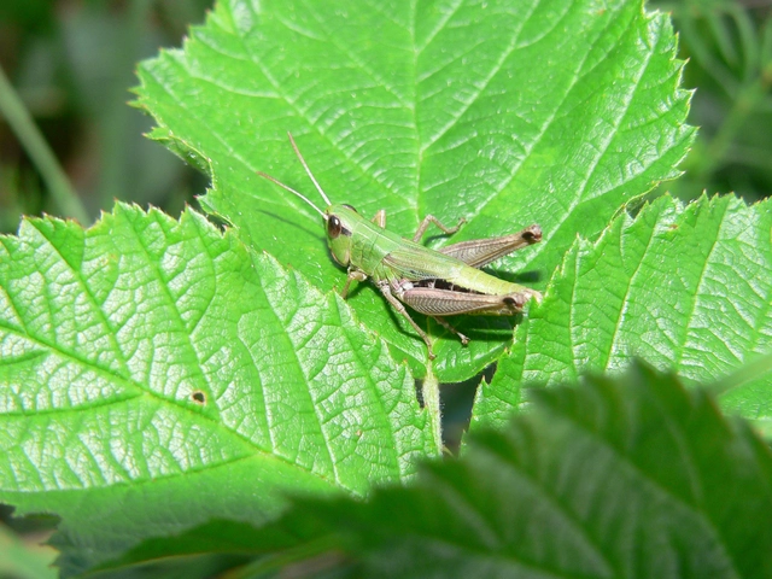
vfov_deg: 15.4
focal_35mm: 96
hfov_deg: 20.4
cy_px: 290
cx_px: 386
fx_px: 2141
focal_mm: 16.1
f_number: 4
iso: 100
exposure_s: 1/60
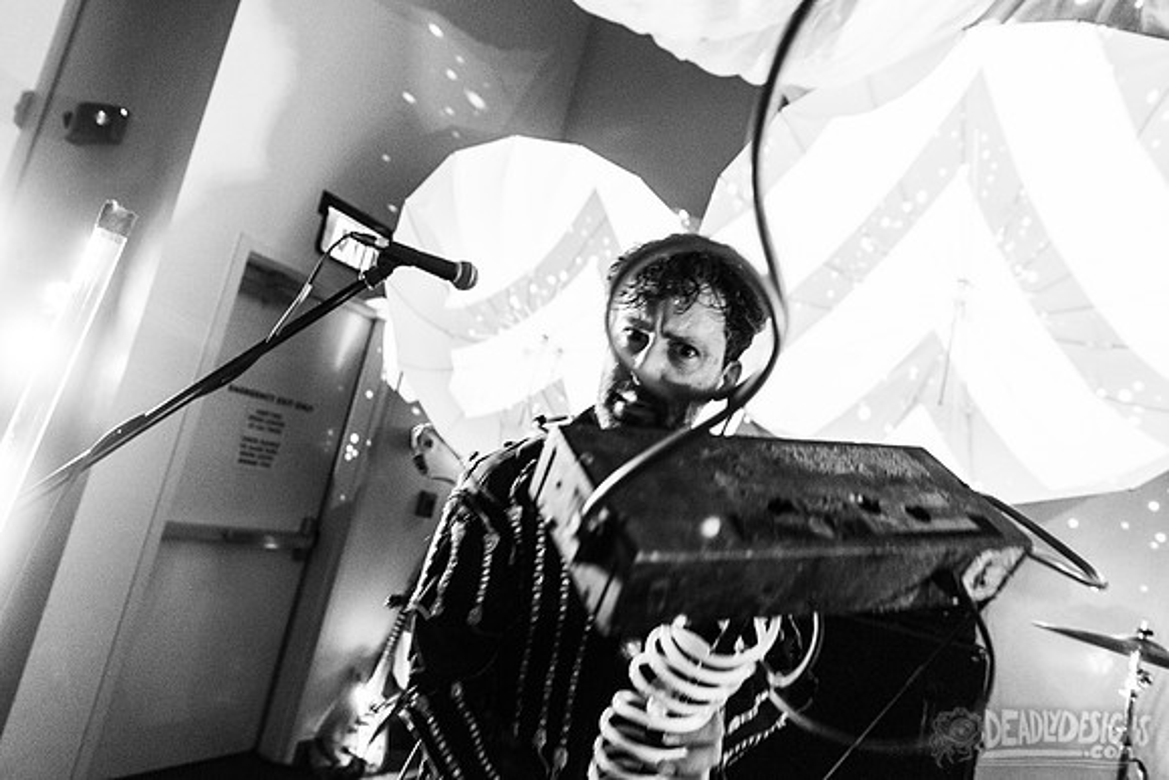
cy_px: 390
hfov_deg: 73.7
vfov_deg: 53.2
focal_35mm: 24
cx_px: 584
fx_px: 779
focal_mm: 24
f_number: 3.2
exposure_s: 1/40
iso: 3200
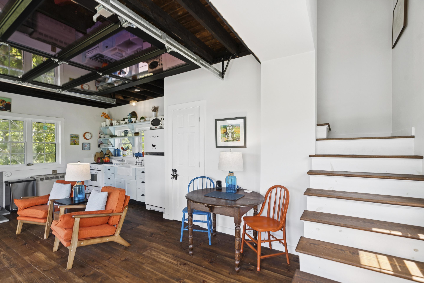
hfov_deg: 93.2
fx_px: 200
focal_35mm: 17
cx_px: 203
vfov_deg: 70.4
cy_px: 147
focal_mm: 16
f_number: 7.1
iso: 200
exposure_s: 1/15
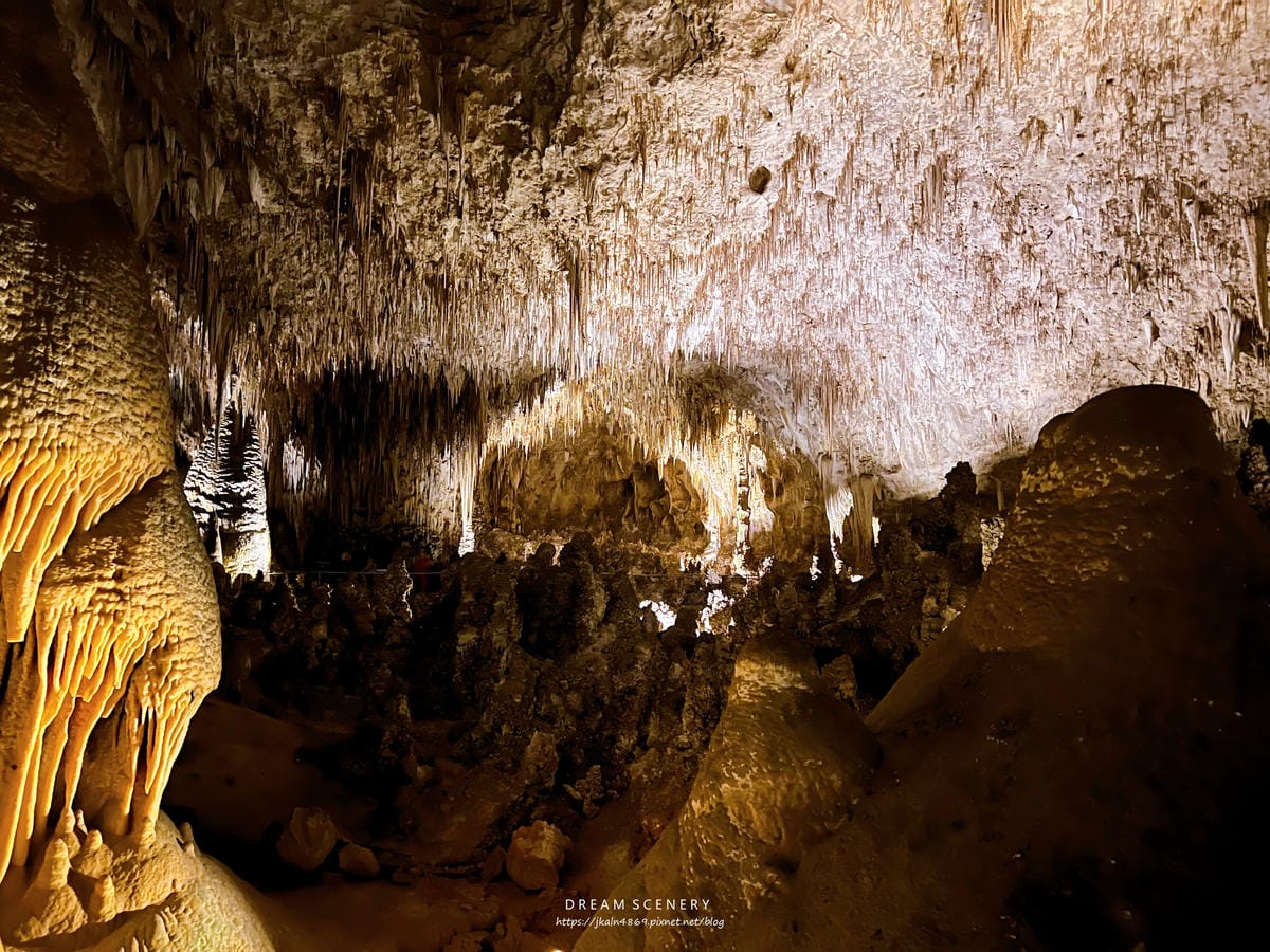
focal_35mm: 26
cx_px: 635
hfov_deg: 67.3
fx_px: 954
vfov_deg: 53.1
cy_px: 476
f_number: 1.5
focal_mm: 5.7
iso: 800
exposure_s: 1/9
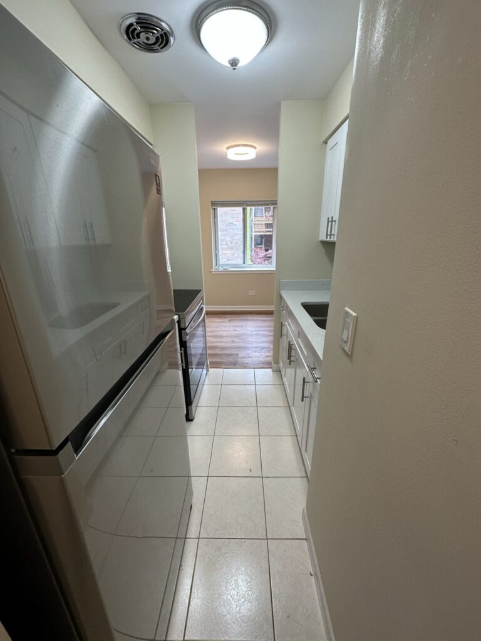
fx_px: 259
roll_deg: +0.2
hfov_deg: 85.7
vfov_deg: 102.1
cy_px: 320
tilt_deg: -20.0
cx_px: 240
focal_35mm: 14
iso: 125
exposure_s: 1/120
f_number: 2.2
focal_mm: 2.22
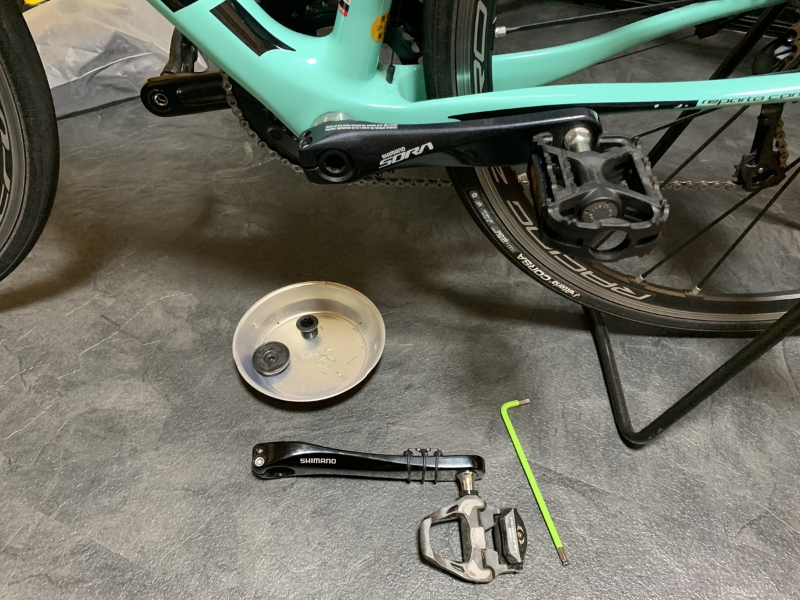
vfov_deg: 53.1
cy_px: 300
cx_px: 400
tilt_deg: -48.2
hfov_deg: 67.3
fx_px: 601
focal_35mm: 26
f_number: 1.8
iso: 500
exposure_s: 1/25
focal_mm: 4.25
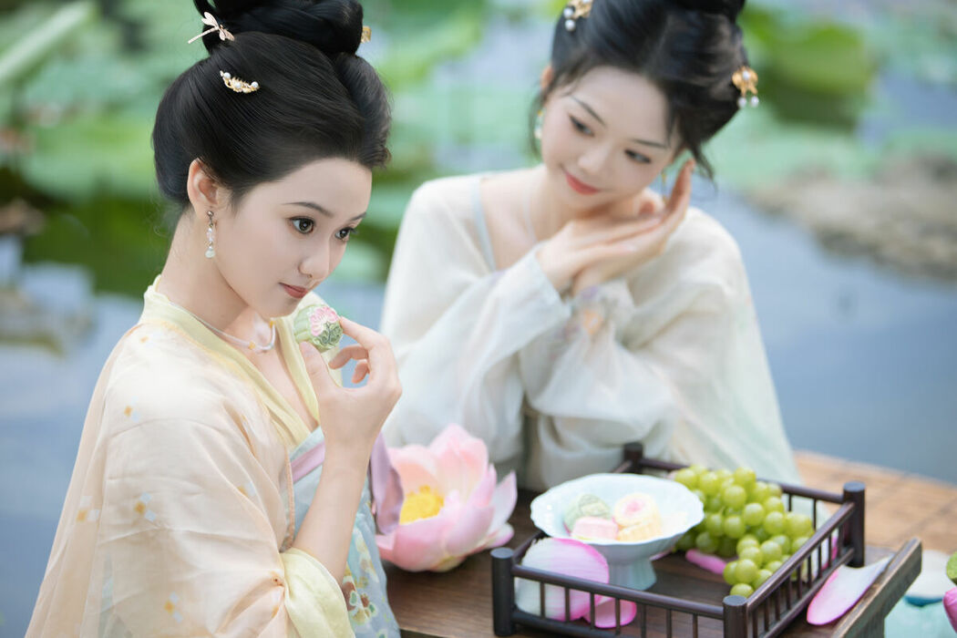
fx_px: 3190
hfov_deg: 17.1
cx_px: 478
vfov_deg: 11.4
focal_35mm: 120
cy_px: 319
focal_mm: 120
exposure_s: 1/400
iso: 100
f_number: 2.8
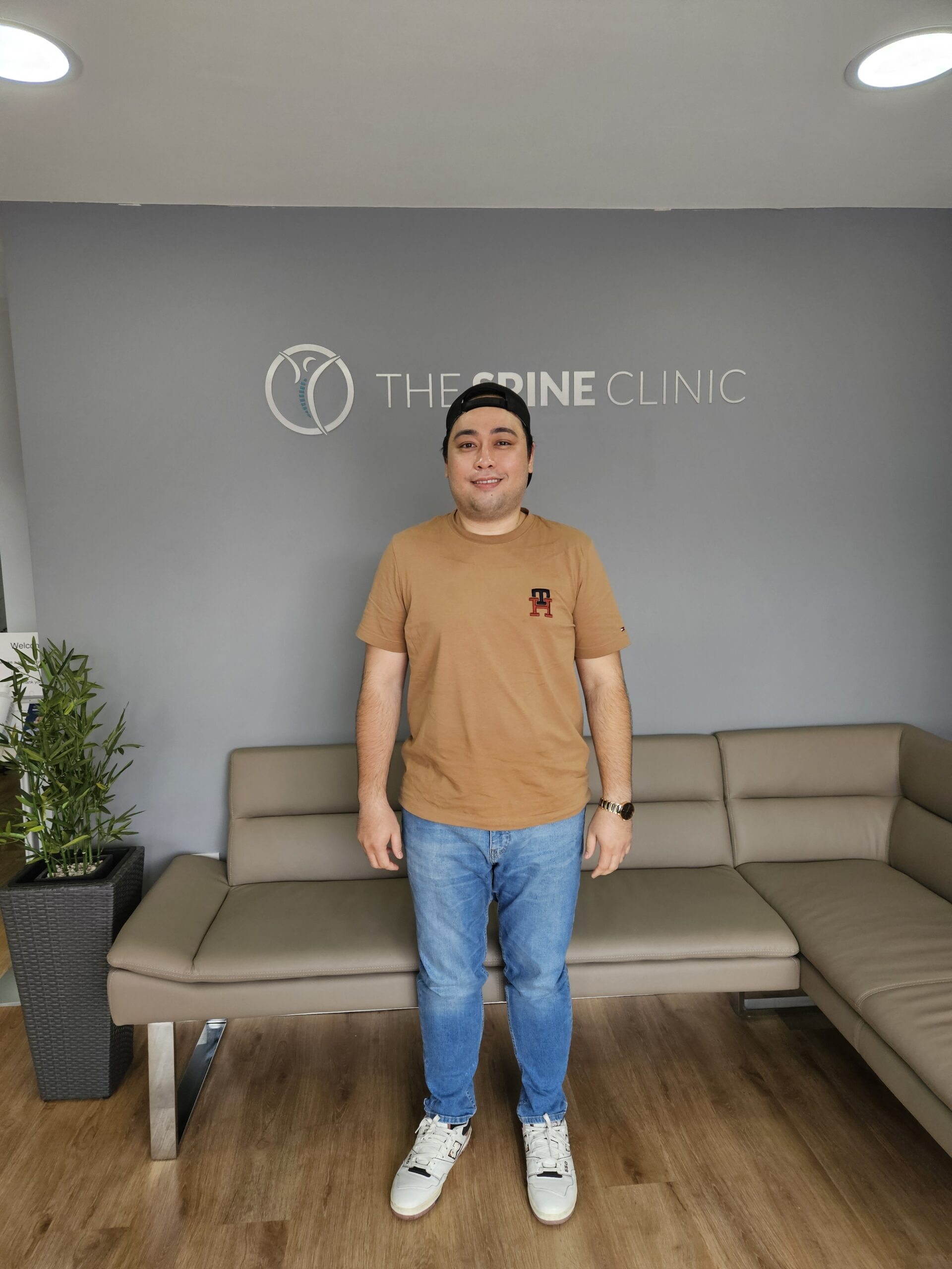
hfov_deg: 58.9
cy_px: 634
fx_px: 843
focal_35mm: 23
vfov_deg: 73.9
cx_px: 476
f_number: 1.8
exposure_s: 1/100
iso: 200
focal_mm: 5.4
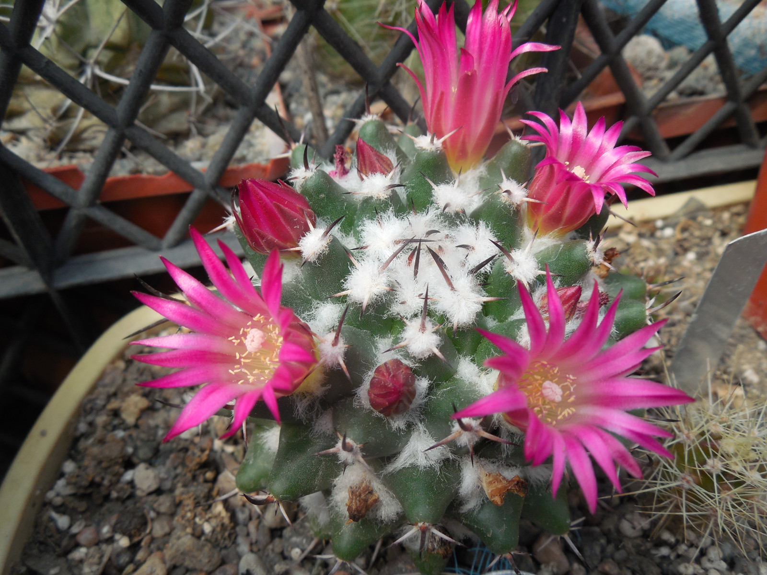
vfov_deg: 45.4
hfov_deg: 58.4
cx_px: 384
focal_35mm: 31
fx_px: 687
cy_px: 288
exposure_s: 1/400
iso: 125
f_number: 3.6
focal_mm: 5.6
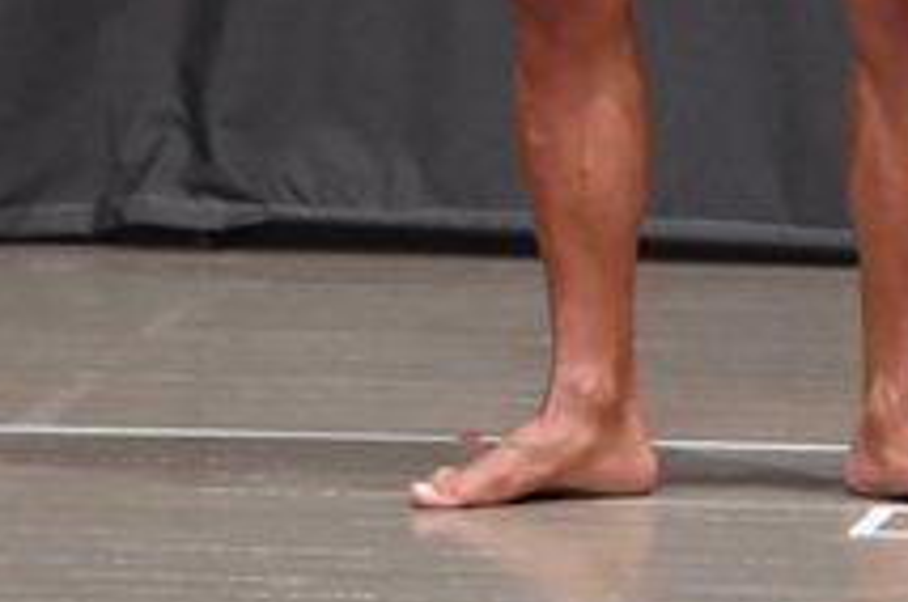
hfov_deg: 2.4
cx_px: 787
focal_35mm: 871
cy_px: -445
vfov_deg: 1.6
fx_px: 21935
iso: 6400
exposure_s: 1/400
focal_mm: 160
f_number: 5.6
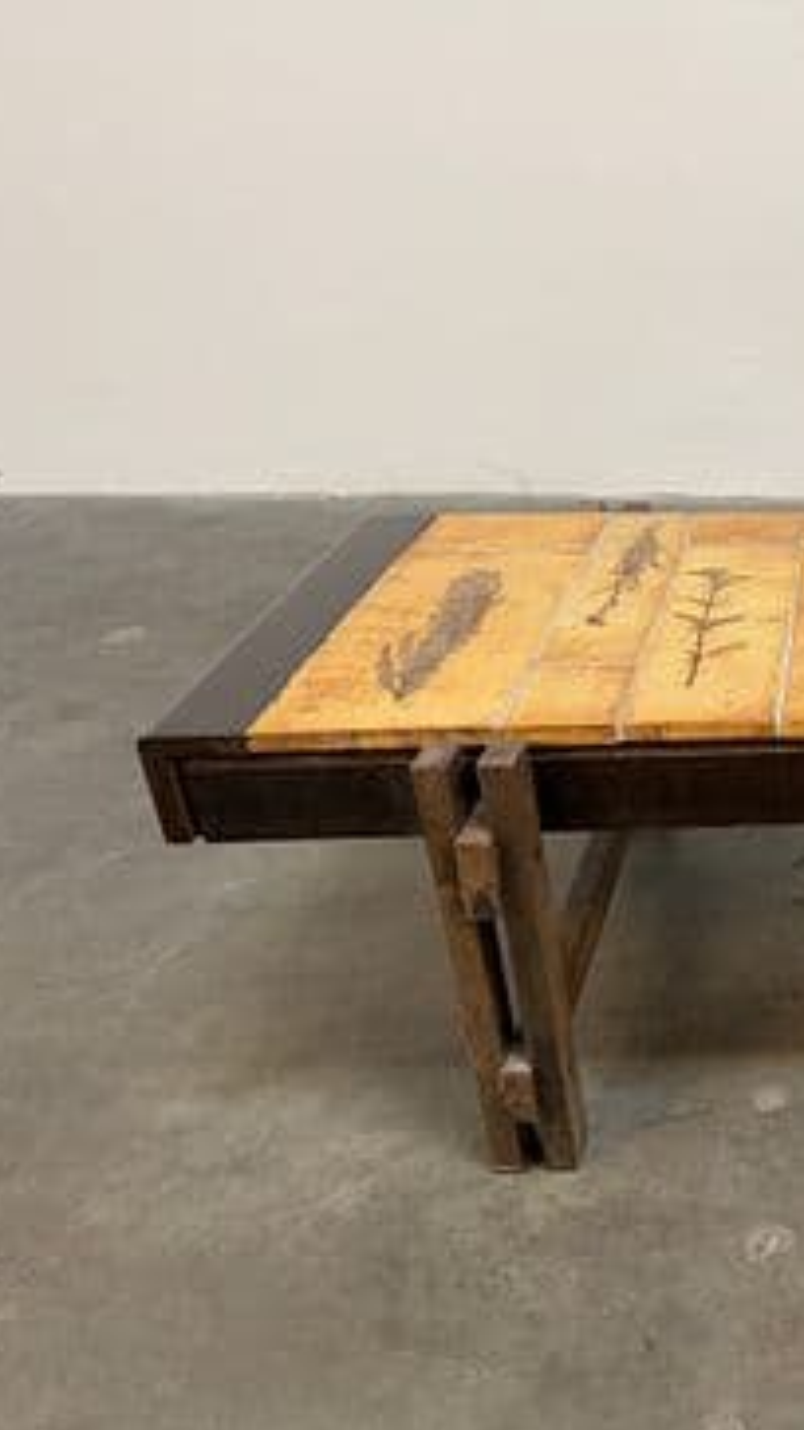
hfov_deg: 28.6
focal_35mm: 36
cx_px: 958
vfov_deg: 55.3
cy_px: 735
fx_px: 1365
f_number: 1.78
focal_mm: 6.76
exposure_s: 1/120
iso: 200
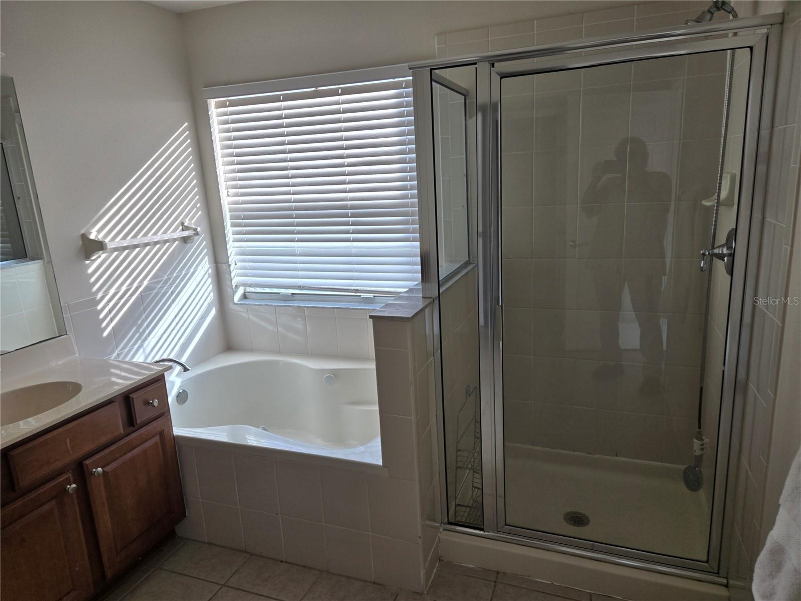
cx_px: 400
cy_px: 300
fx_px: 532
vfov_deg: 58.9
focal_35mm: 23
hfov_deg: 73.9
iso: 50
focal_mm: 5.4
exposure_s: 1/180
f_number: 1.8
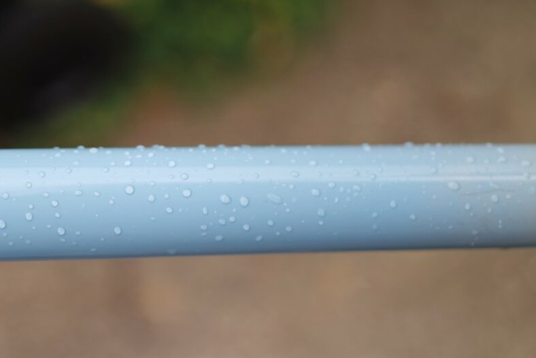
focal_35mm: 60
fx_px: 894
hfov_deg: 33.2
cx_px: 191
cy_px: 152
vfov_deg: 22.6
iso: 100
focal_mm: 30
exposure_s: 1/160
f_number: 2
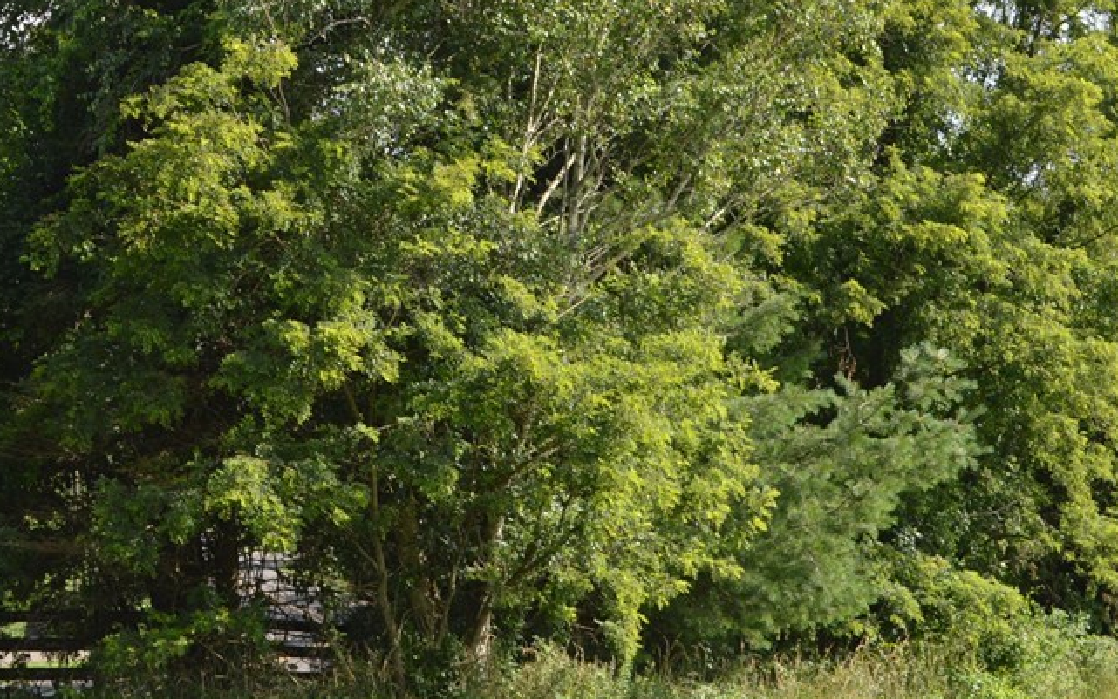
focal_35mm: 88
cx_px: 688
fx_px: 2682
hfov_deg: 23.5
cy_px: 342
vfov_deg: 14.9
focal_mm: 34
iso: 100
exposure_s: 1/160
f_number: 6.3
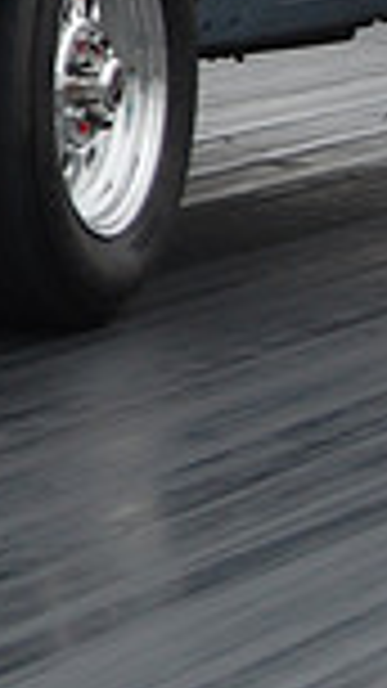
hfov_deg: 3.6
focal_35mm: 327
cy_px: -67
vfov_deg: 6.6
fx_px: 5968
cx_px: -846
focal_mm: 55
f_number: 5.6
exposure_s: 1/800
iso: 400
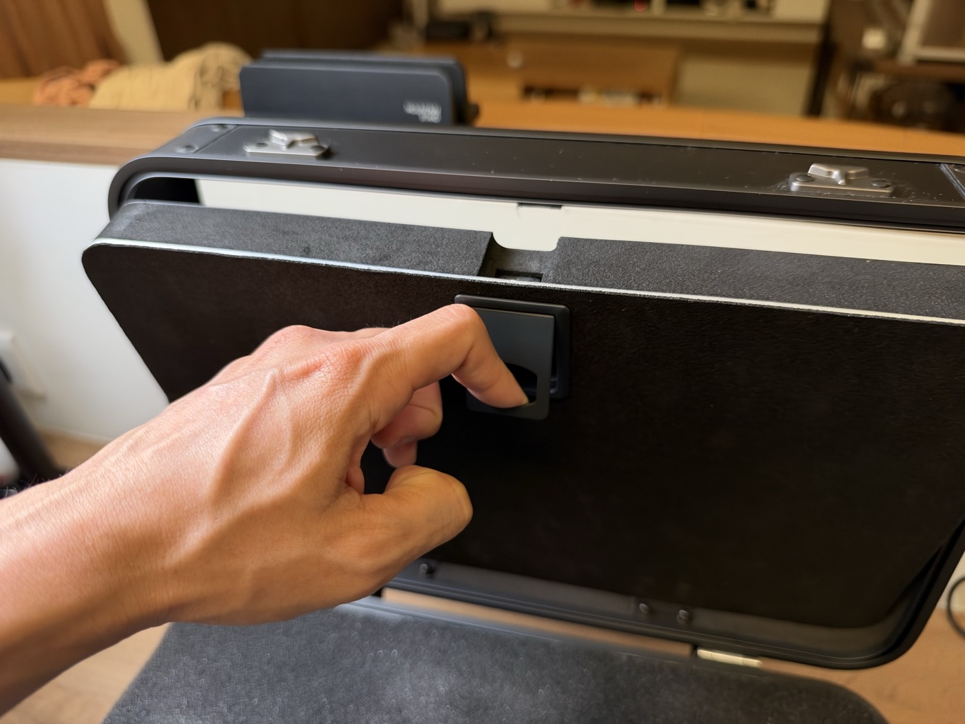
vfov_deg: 56.8
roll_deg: +3.0
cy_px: 362
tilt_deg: -37.8
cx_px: 482
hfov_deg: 71.6
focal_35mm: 24
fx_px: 669
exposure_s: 1/40
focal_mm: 6.93
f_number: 1.48
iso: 500
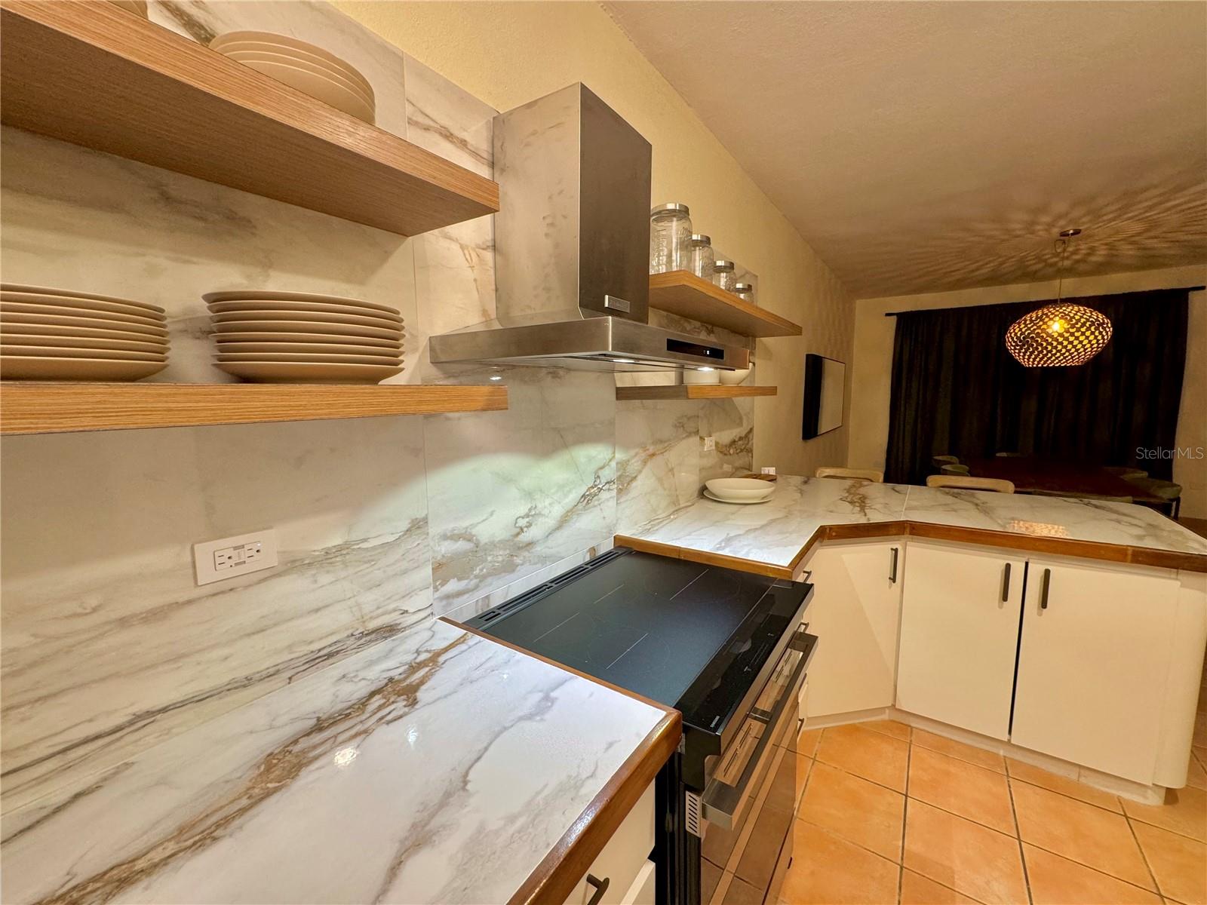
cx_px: 604
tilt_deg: -7.3
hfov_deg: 102.1
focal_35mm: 14
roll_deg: +0.3
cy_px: 452
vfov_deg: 85.7
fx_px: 488
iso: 200
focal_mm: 2.22
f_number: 2.2
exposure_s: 1/60
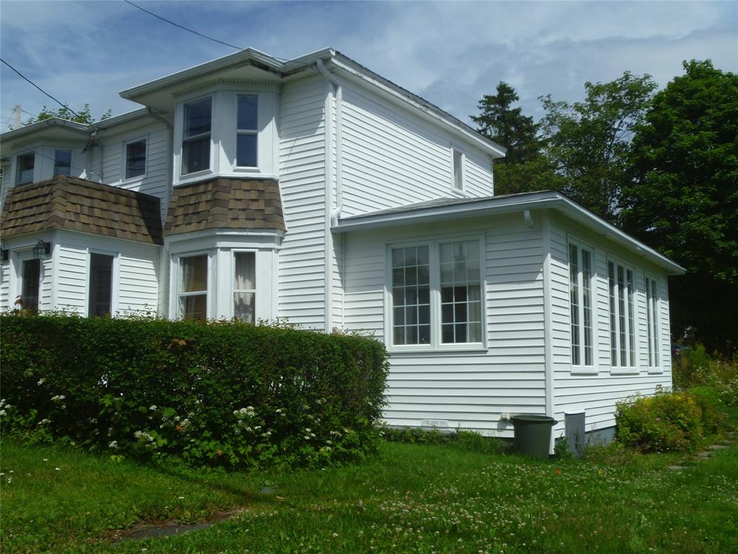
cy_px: 277
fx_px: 746
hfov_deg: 52.6
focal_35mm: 35
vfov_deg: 40.7
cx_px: 369
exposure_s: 1/500
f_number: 5.6
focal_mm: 6.3
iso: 80
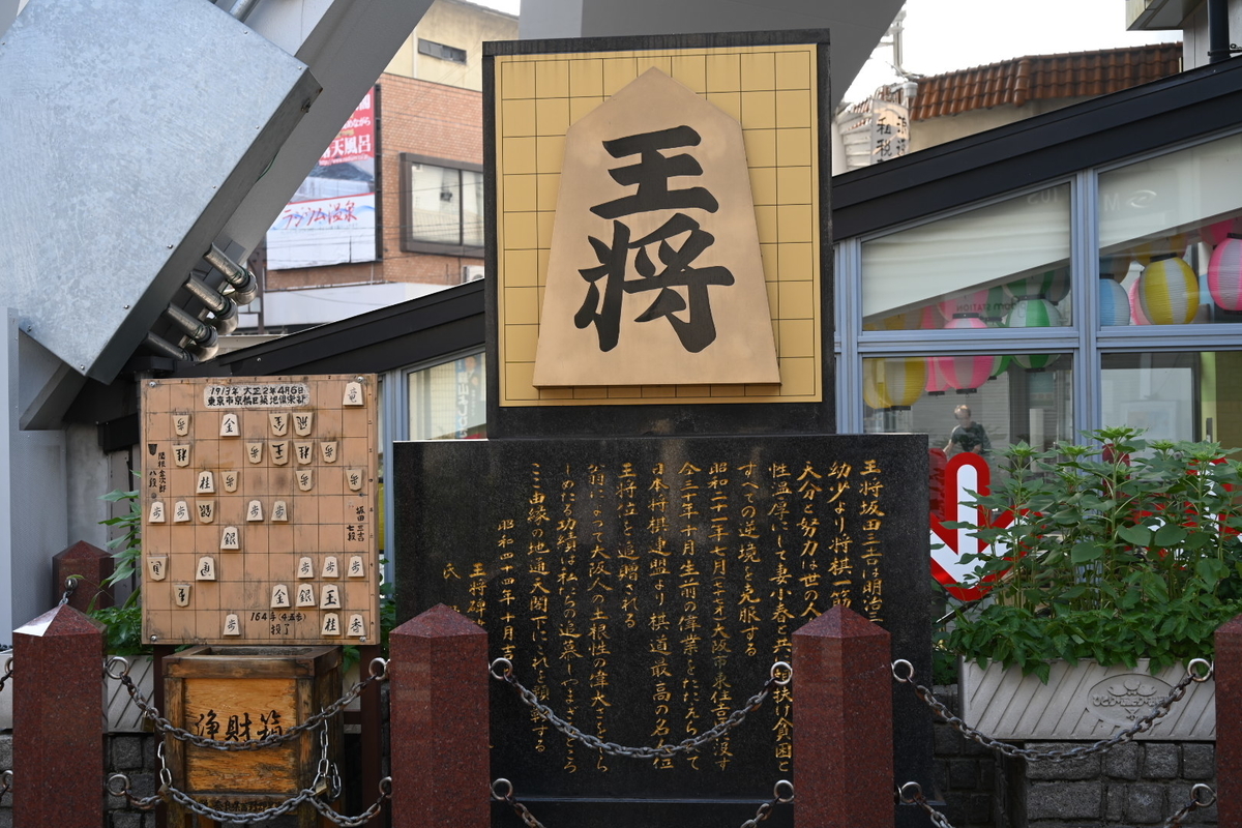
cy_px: 414
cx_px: 621
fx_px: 1621
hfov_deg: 41.9
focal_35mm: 47
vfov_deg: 28.6
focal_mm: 47
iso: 100
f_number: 5.6
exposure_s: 1/125
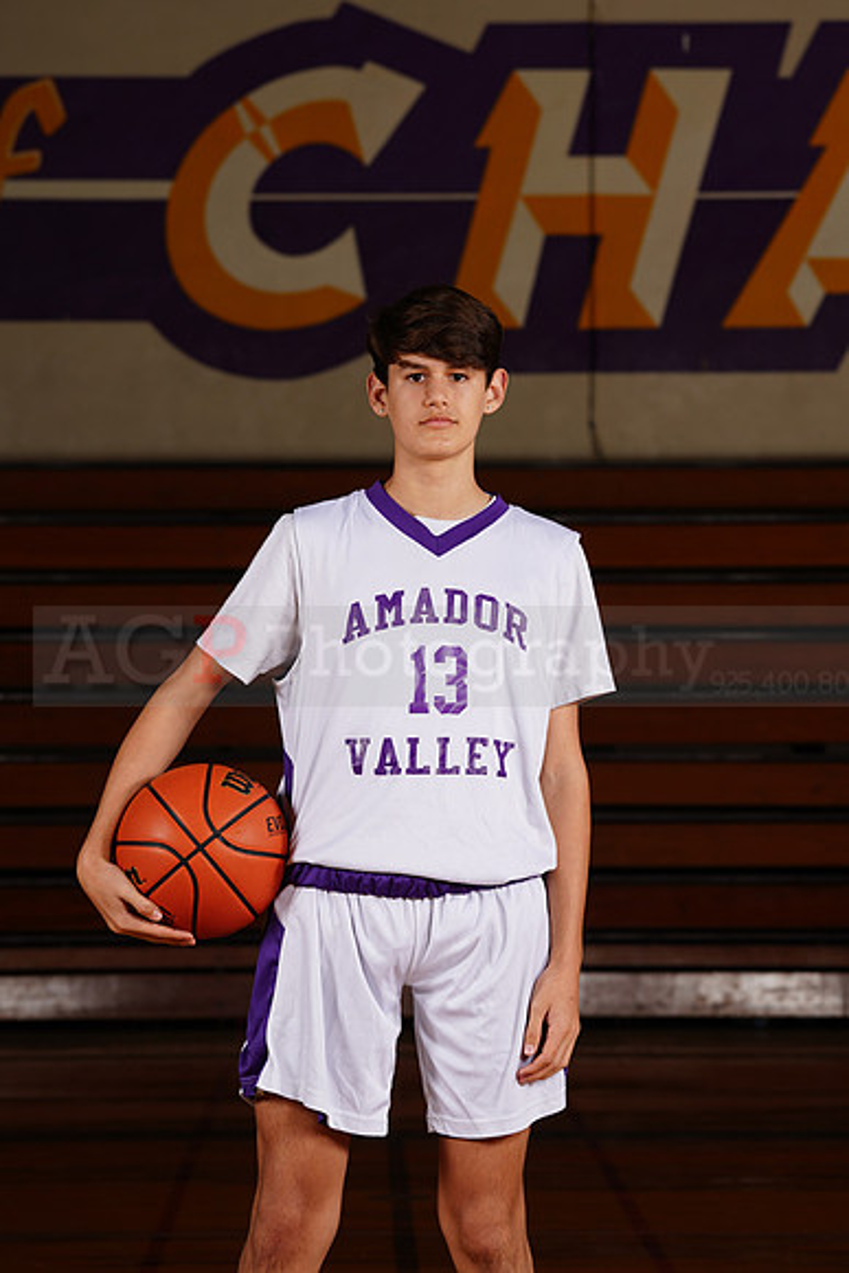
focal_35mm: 152
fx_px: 5373
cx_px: 424
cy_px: 636
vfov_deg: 13.5
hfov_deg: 9.0
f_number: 9
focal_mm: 152
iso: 200
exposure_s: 1/200
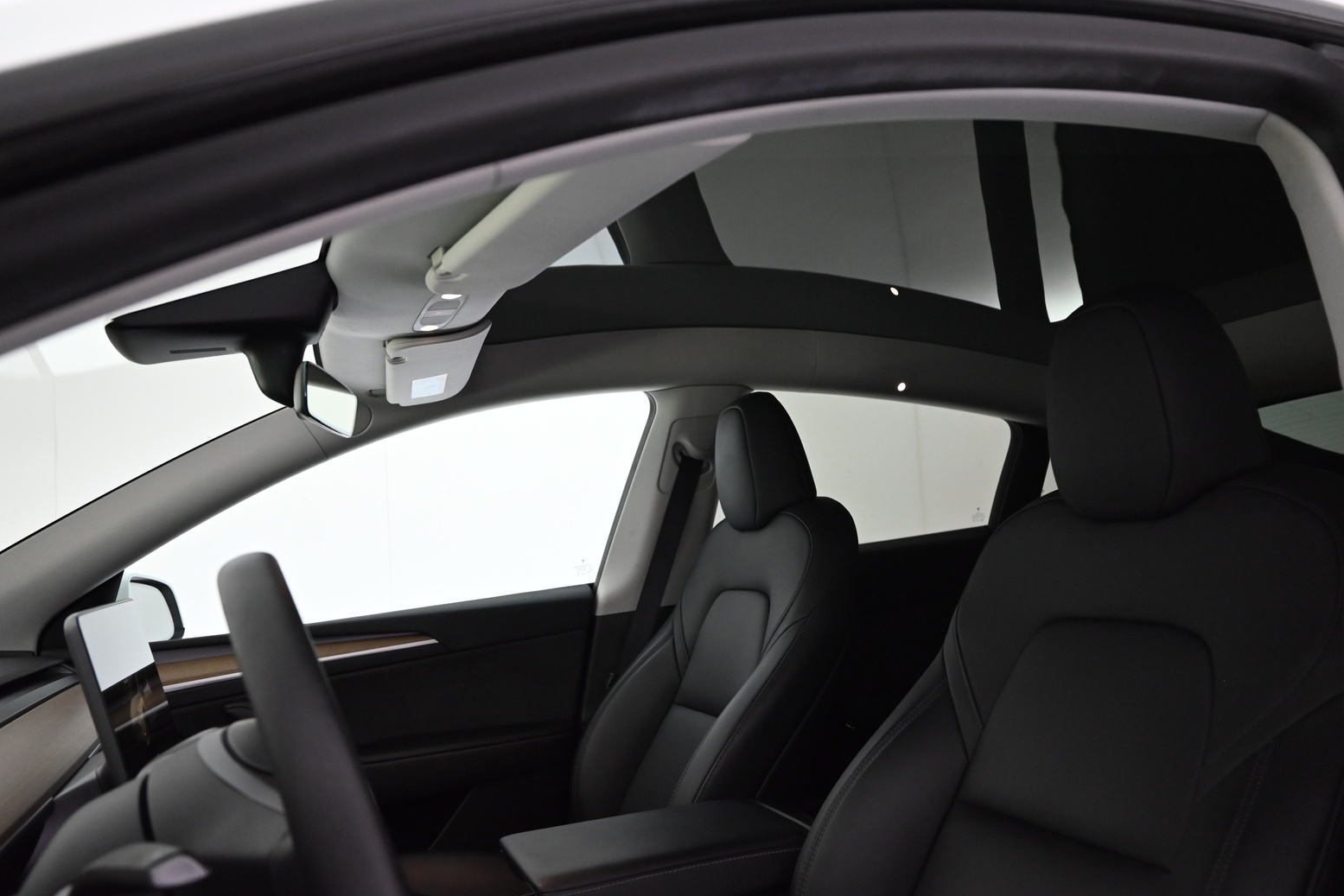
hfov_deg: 71.5
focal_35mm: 25
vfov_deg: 51.3
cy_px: 448
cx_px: 659
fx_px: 933
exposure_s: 1/100
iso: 3200
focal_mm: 24
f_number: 4
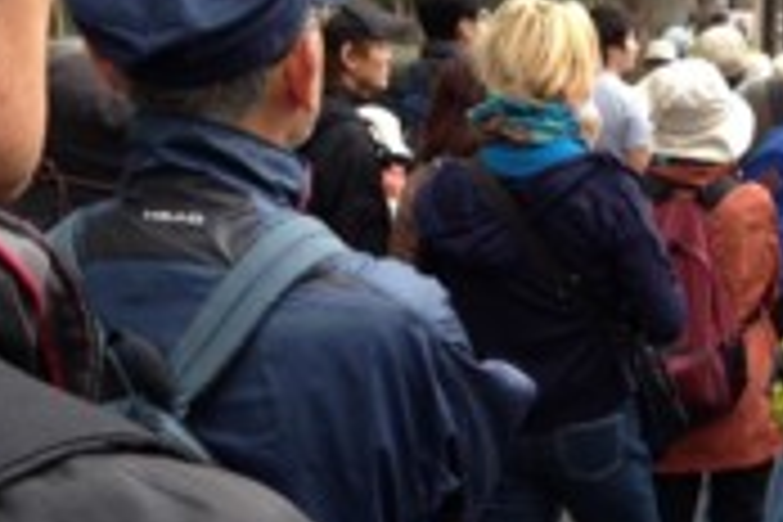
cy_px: 531
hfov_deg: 21.8
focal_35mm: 89
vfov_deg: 15.1
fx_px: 1936
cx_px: 837
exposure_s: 1/120
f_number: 2.4
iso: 100
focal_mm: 4.13
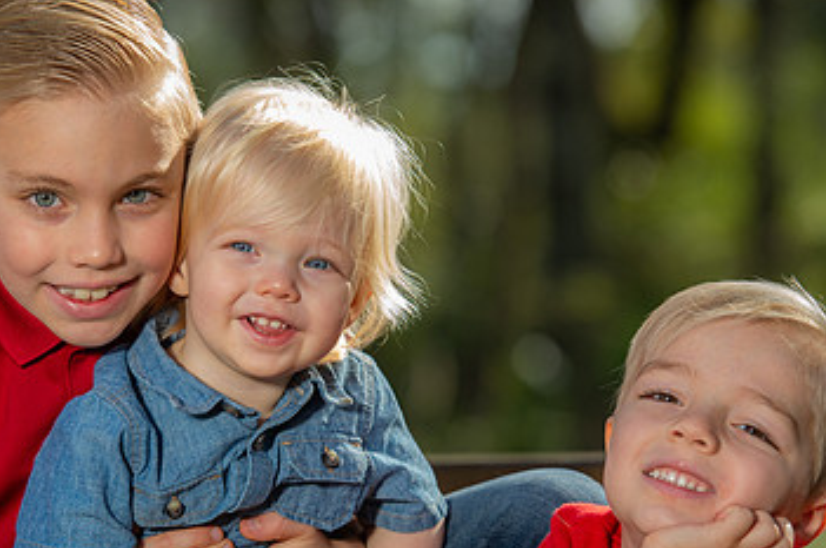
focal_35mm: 248
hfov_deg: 8.3
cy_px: 388
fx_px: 5682
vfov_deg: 5.5
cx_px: 362
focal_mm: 150
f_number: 4.5
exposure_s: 1/250
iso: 50
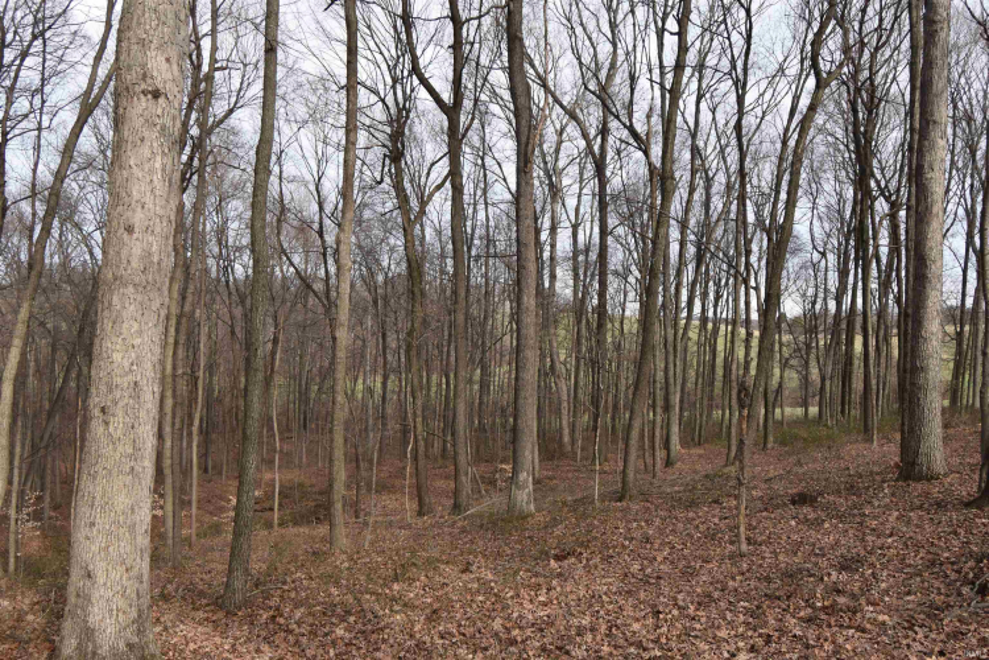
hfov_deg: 61.9
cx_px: 494
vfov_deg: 43.6
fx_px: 824
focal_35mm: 30
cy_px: 330
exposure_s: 1/250
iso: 220
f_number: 8
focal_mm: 20
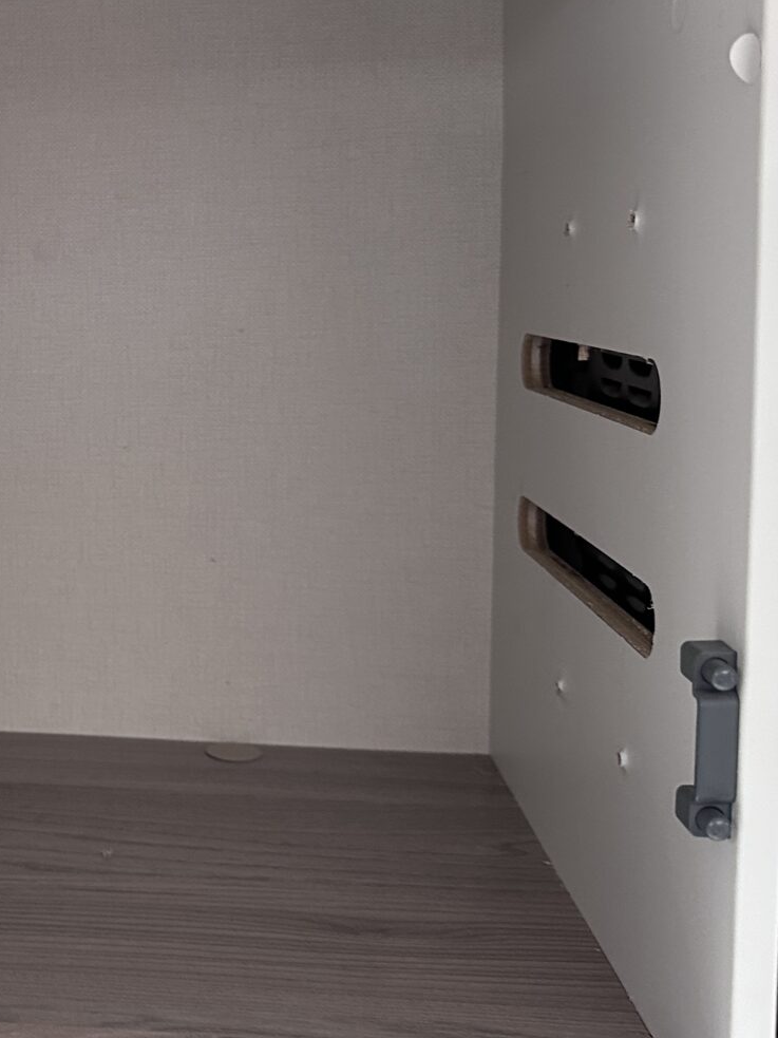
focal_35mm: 50
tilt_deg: -6.0
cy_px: 430
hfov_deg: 27.2
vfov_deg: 38.1
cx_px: -33
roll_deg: +1.5
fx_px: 1499
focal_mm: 6.86
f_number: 1.78
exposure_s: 1/60
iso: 400
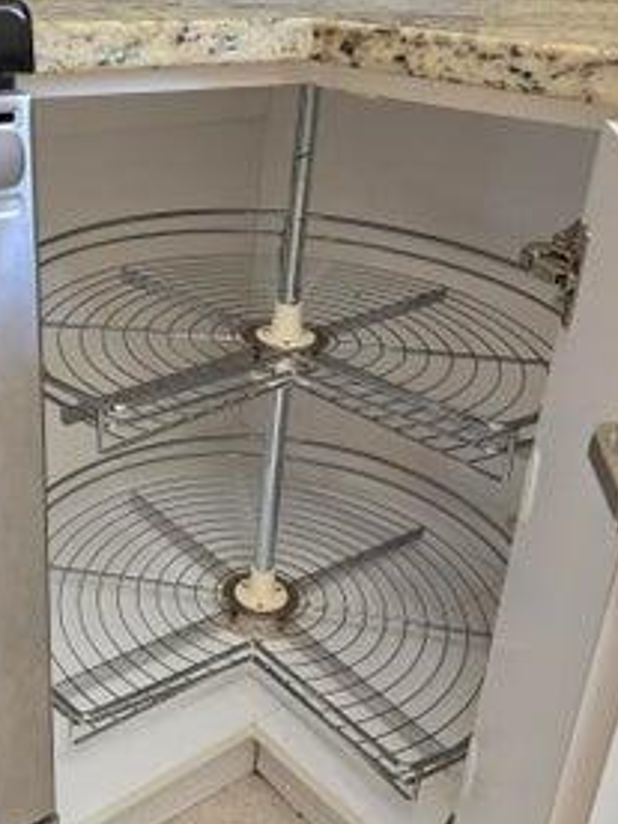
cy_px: 376
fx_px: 952
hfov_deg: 35.2
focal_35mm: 40
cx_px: 161
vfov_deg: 46.7
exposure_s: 1/120
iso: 400
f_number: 1.7
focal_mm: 6.3
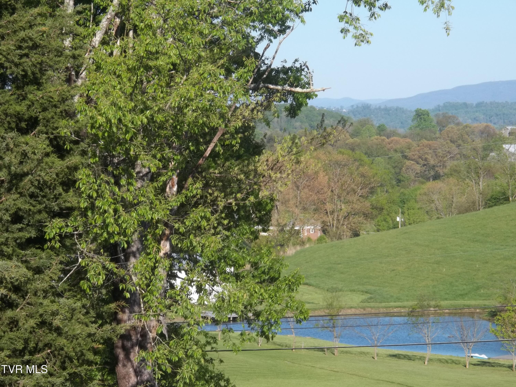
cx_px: 258
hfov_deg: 12.0
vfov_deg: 9.0
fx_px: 2460
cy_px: 194
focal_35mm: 165
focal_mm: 29.5
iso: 64
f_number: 5.9
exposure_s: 1/250
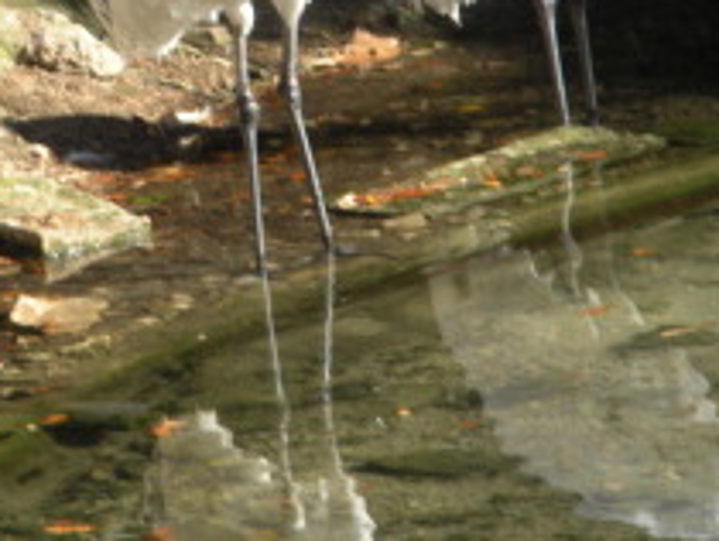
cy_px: 14
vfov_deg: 3.8
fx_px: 8110
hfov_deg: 5.1
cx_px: 72
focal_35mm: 390
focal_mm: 31.5
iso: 88
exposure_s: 1/137
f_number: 5.6
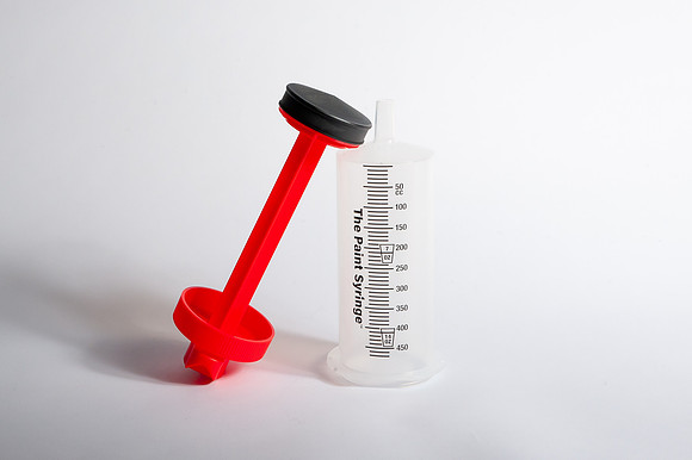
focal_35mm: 69
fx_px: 1330
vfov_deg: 19.6
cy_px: 187
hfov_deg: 29.0
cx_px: 253
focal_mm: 52
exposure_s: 1/200
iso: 400
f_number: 20
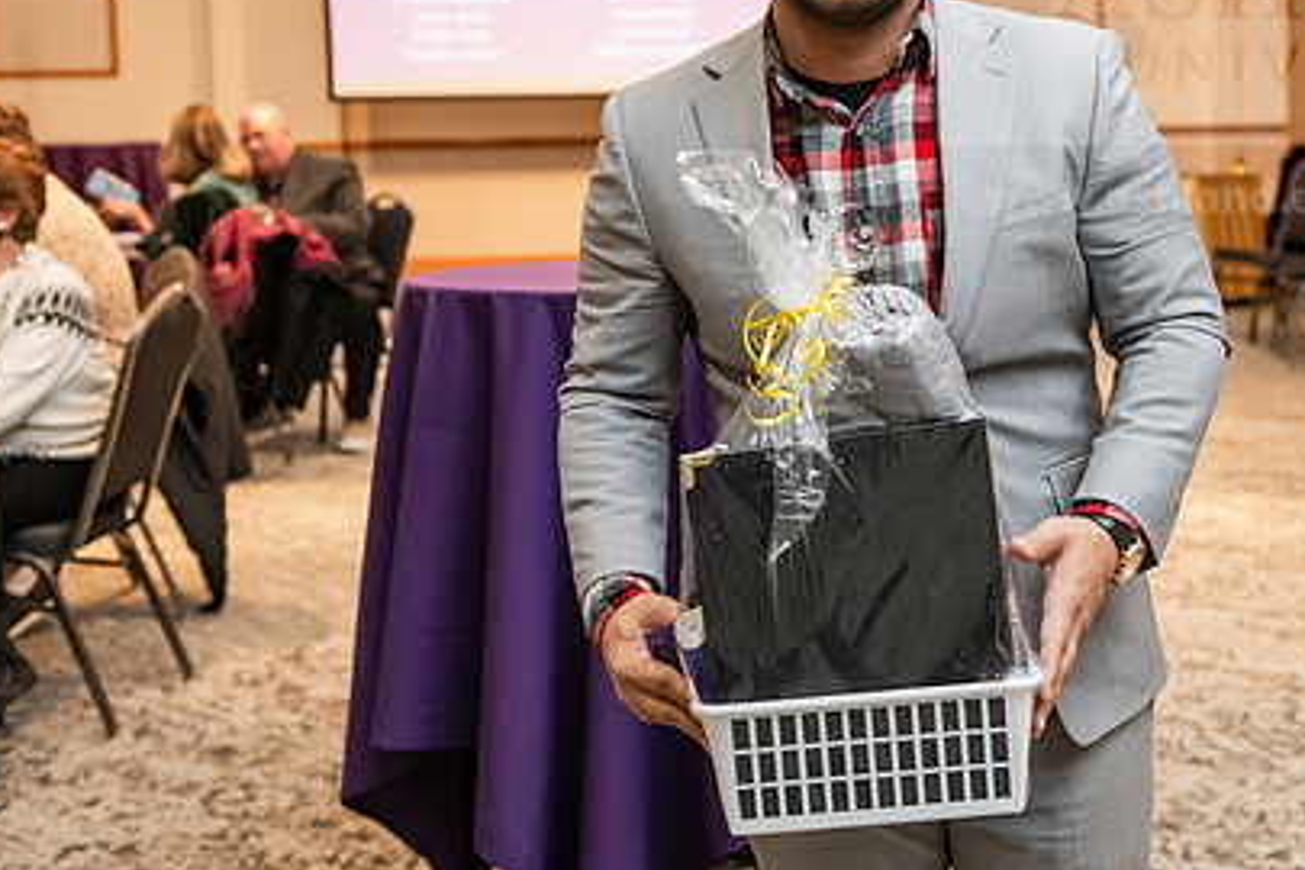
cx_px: 838
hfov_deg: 31.7
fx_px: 2284
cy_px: 266
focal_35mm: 63
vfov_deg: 21.5
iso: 2500
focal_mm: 44
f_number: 3.5
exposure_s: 1/160
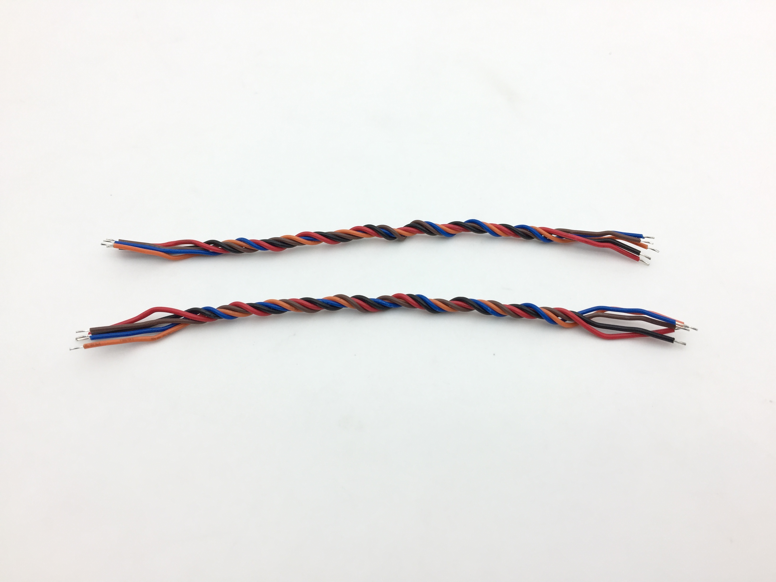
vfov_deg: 48.2
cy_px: 291
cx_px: 388
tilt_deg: -47.6
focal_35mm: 29
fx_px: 650
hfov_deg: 61.7
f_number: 2.2
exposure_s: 1/465
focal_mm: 4.15
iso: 32
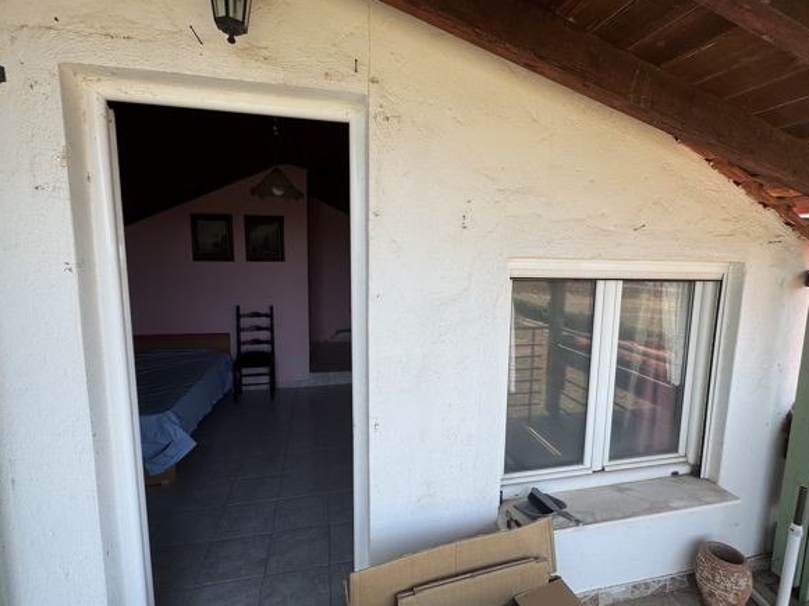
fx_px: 397
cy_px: 306
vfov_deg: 74.7
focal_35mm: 17
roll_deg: -1.1
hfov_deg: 91.0
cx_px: 418
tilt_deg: -6.9
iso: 40
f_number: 2.2
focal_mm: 2.22
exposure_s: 1/405
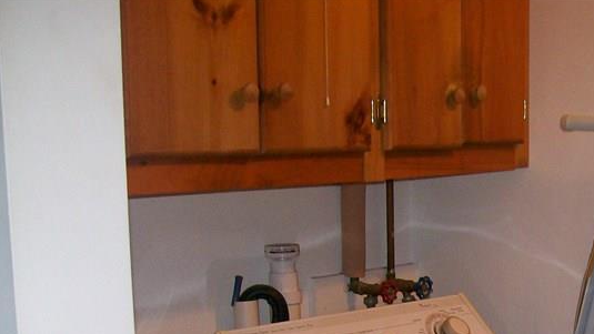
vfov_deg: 15.4
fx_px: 1181
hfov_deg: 27.4
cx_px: 513
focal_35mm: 75
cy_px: 419
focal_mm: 6
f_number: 2.7
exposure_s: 1/32
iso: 140
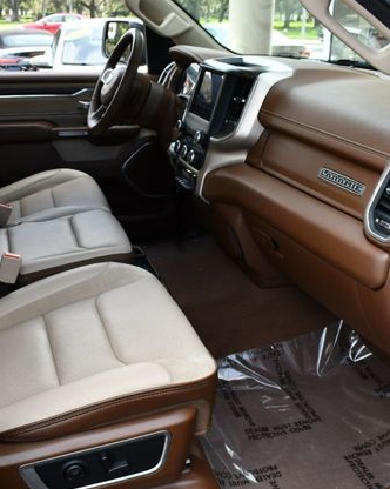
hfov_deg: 38.0
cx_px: 148
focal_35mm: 39
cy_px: 241
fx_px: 564
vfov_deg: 46.9
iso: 400
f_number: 5
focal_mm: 18
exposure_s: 1/250
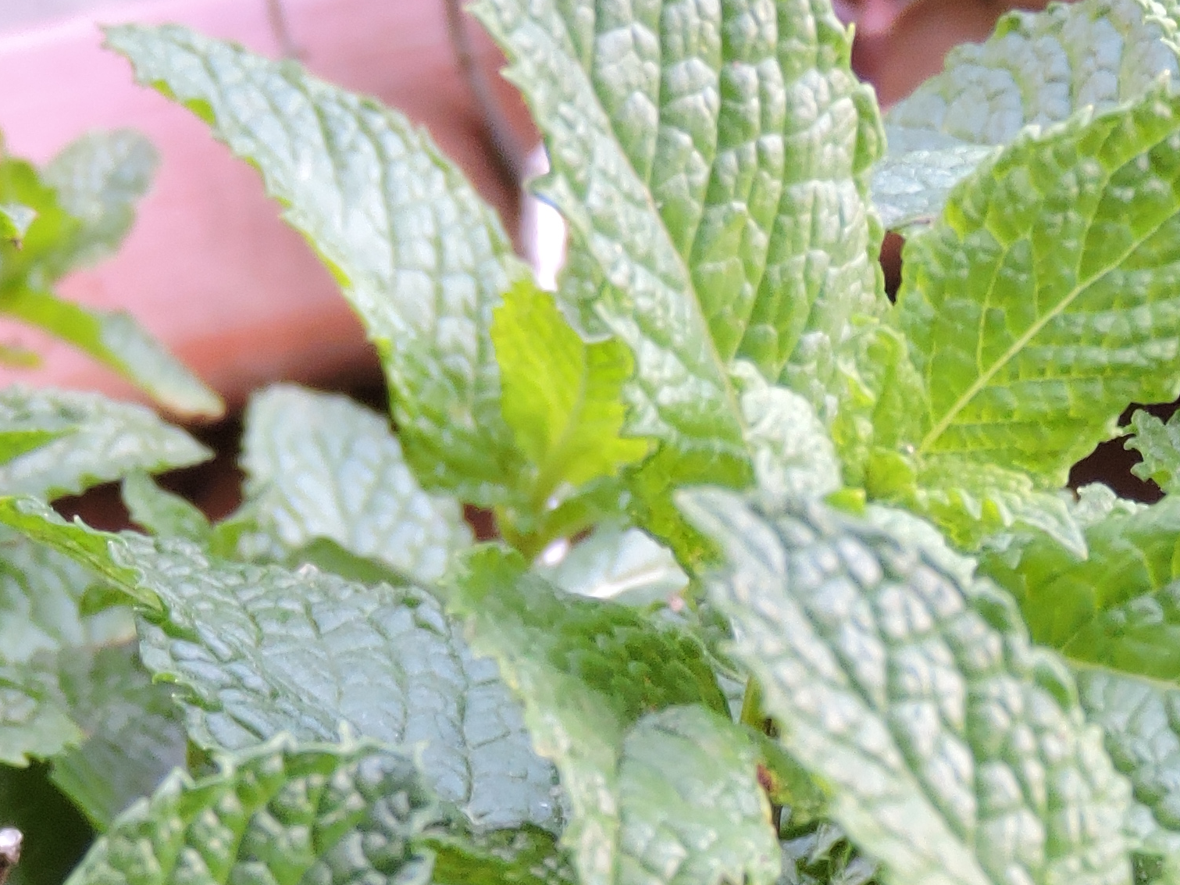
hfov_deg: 10.7
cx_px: 1070
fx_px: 6238
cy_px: 1468
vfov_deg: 7.9
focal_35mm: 183
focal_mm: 10.7
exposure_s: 1/40
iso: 400
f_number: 3.7
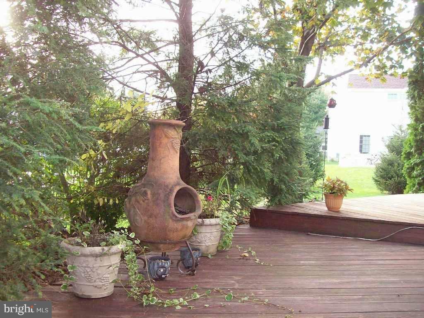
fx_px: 441
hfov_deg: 51.4
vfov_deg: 39.7
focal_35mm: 36
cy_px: 159
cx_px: 212
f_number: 2.7
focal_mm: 6
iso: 140
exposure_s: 1/64
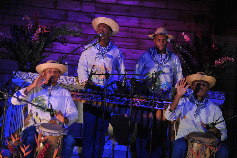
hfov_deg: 20.8
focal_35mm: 98
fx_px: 645
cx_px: 118
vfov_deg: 13.9
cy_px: 79
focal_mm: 98
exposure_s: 1/640
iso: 3200
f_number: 2.8
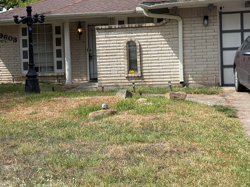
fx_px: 491
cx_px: 101
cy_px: 70
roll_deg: +2.2
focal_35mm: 68
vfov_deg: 21.6
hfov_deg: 28.5
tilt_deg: -1.6
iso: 100
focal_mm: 6.76
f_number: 1.78
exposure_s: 1/3378
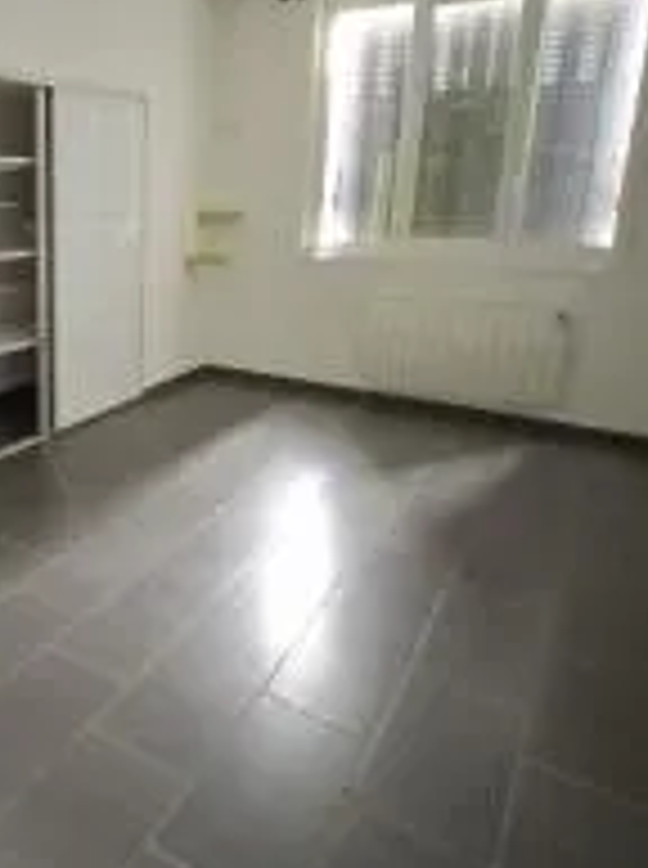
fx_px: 676
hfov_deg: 45.5
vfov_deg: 64.9
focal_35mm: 27
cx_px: 45
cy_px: 355
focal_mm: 1.74
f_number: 2.2
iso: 800
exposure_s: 1/9
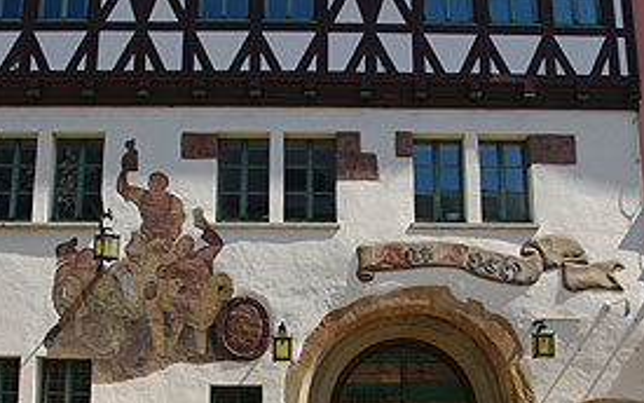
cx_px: 326
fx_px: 790
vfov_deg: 28.6
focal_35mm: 45
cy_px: 214
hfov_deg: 44.4
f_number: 6.7
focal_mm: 18
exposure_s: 1/250
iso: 100
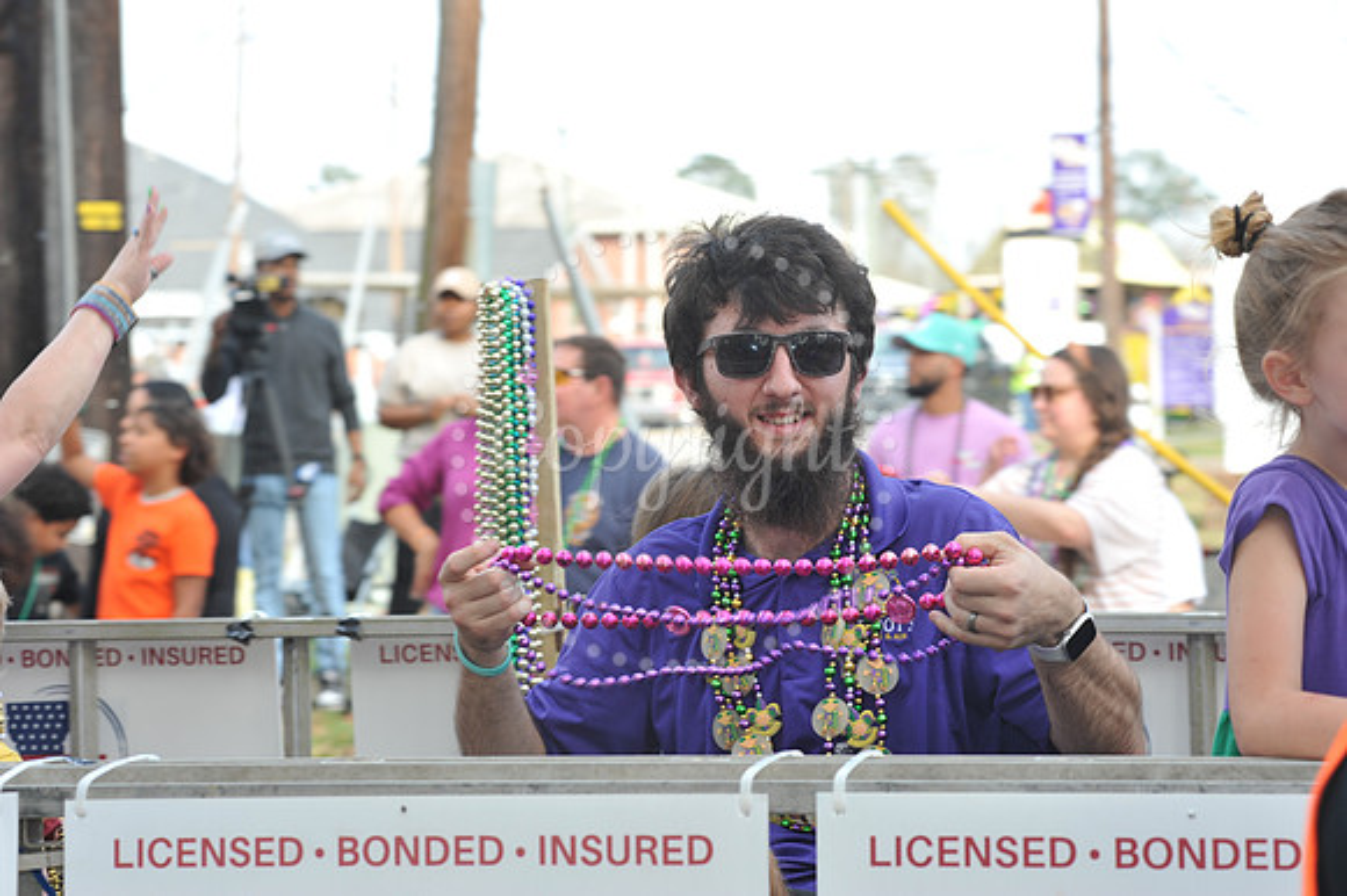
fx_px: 4487
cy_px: 448
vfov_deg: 11.4
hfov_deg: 17.1
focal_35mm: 120
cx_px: 674
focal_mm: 120
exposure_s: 1/80
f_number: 9
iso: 250
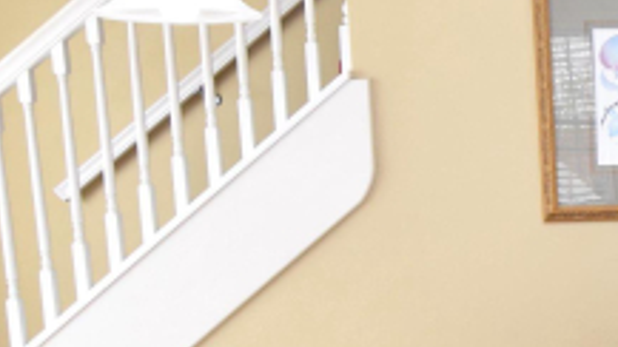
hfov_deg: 28.6
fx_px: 980
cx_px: 803
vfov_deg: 20.0
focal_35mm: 60
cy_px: 256
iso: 500
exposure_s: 1/125
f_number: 5.6
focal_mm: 11
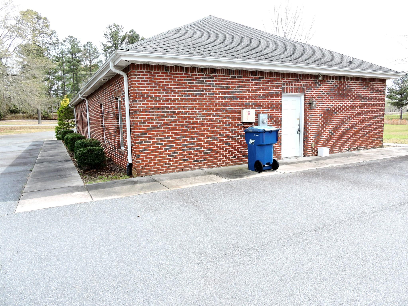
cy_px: 153
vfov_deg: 56.8
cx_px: 204
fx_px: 283
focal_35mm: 24
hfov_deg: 71.6
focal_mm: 4.3
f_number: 3.3
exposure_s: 1/320
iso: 100
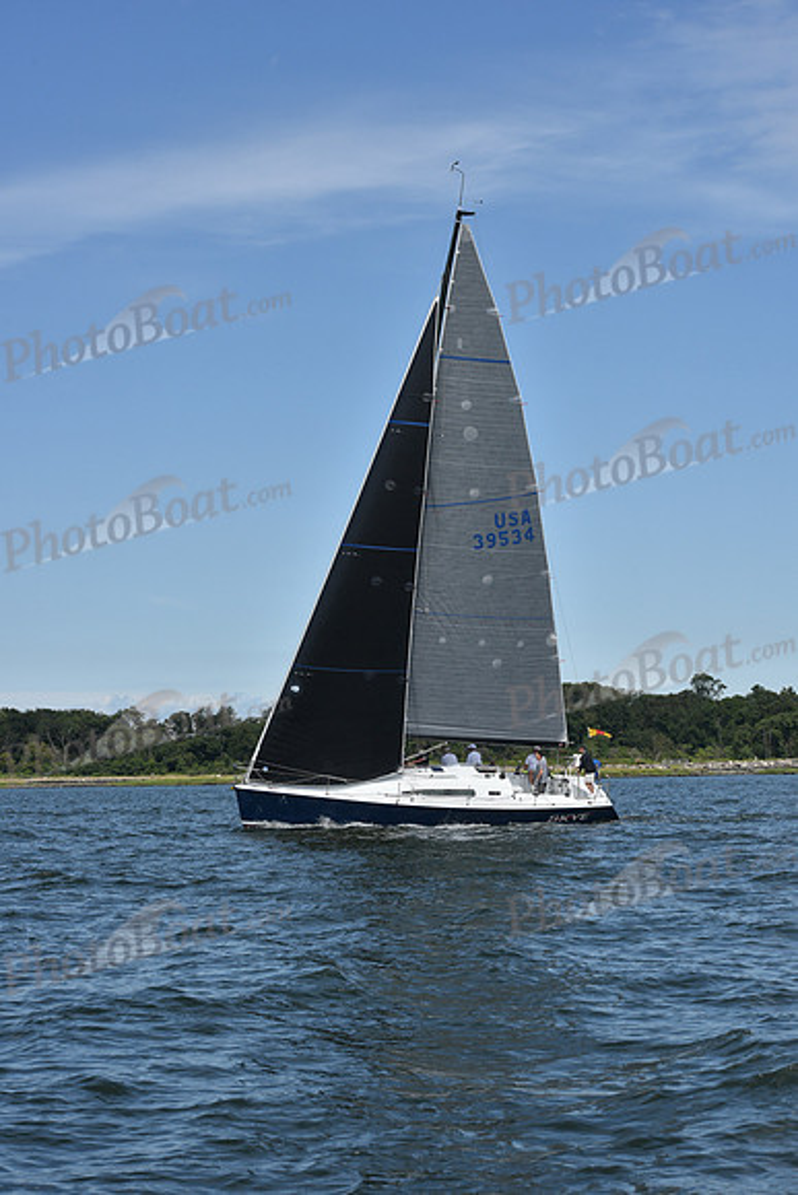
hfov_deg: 19.5
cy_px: 598
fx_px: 2326
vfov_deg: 28.8
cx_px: 399
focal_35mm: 70
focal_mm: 70
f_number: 10
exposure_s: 1/1000
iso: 320
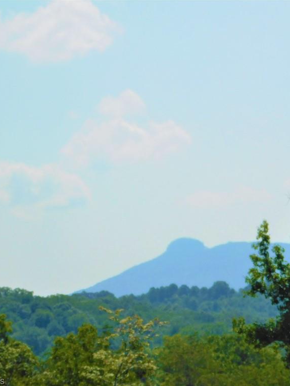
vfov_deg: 10.0
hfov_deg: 7.5
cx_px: 227
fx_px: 2211
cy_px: 193
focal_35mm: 198
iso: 125
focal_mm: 26.3
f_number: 10.2
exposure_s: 1/400
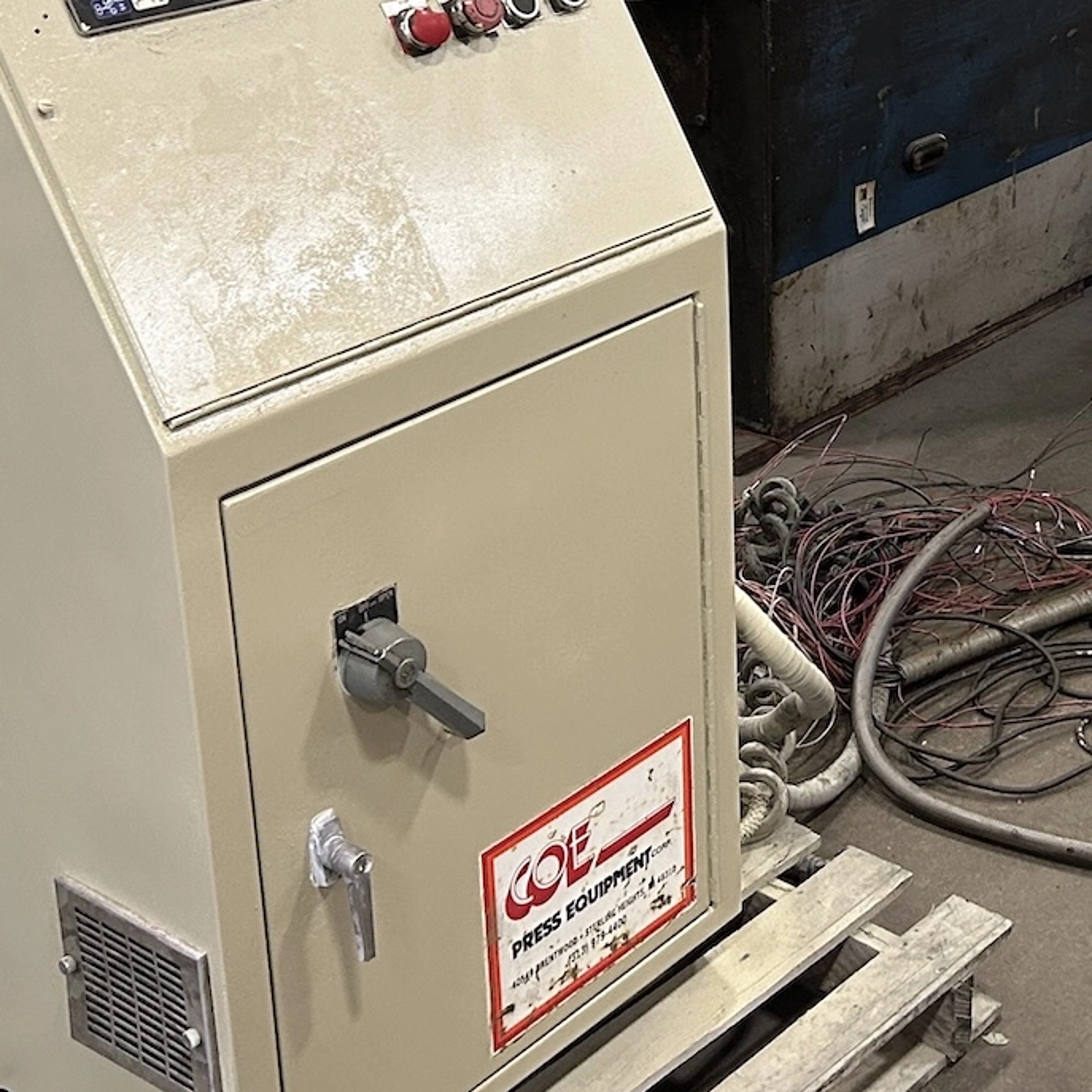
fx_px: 2320
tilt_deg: -19.6
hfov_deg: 25.5
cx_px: 1035
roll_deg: -0.9
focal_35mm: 65
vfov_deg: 25.9
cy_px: 196
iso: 320
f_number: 1.5
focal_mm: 5.7
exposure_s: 1/60
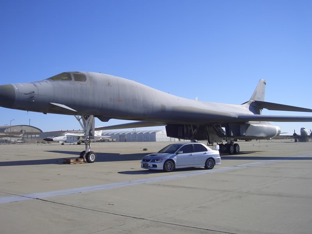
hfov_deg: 47.9
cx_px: 156
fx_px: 352
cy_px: 117
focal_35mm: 39
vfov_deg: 36.8
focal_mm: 8
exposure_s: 1/640
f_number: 4.8
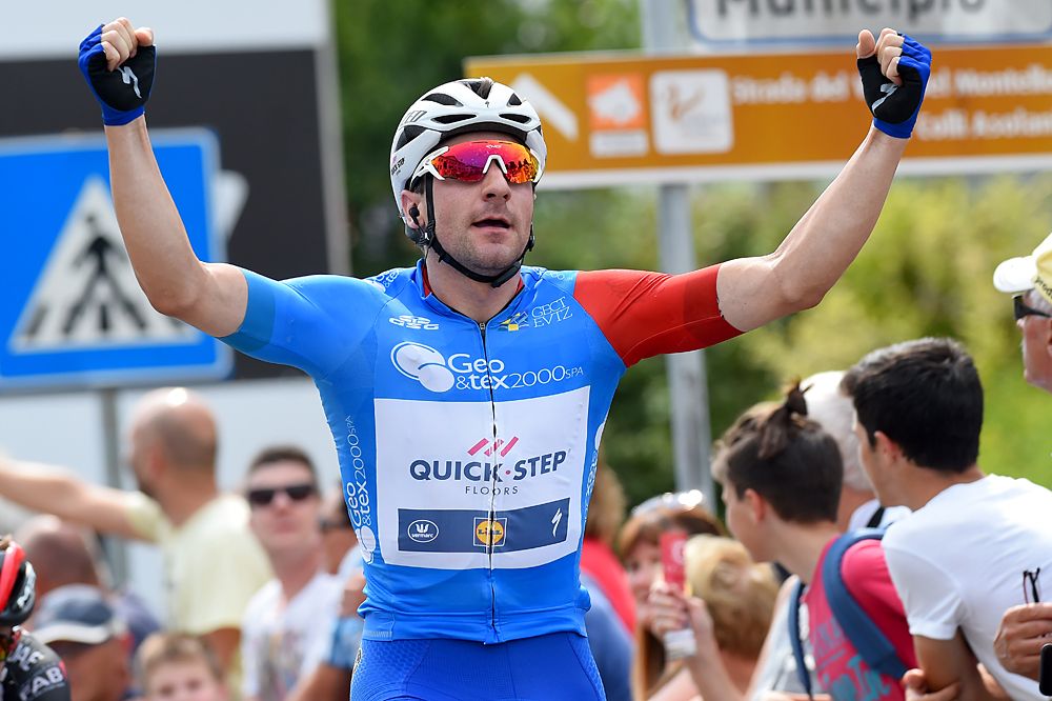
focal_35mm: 300
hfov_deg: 6.9
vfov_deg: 4.6
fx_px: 8763
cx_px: 526
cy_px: 350
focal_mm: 300
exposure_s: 1/2000
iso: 640
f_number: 8
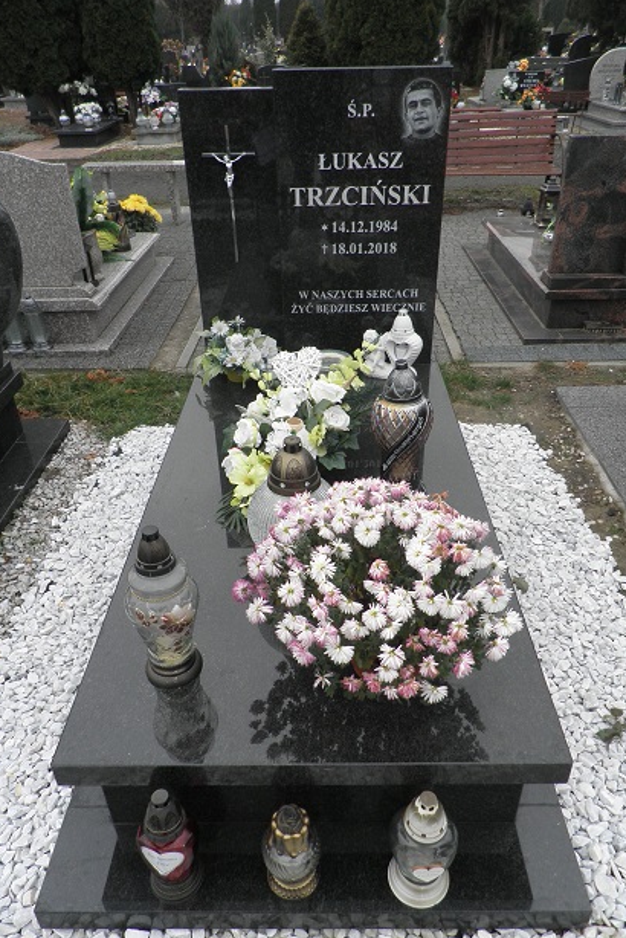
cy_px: 484
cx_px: 321
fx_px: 677
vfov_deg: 69.3
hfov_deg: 49.6
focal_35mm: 26
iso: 64
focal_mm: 4.3
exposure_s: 1/125
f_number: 3.3
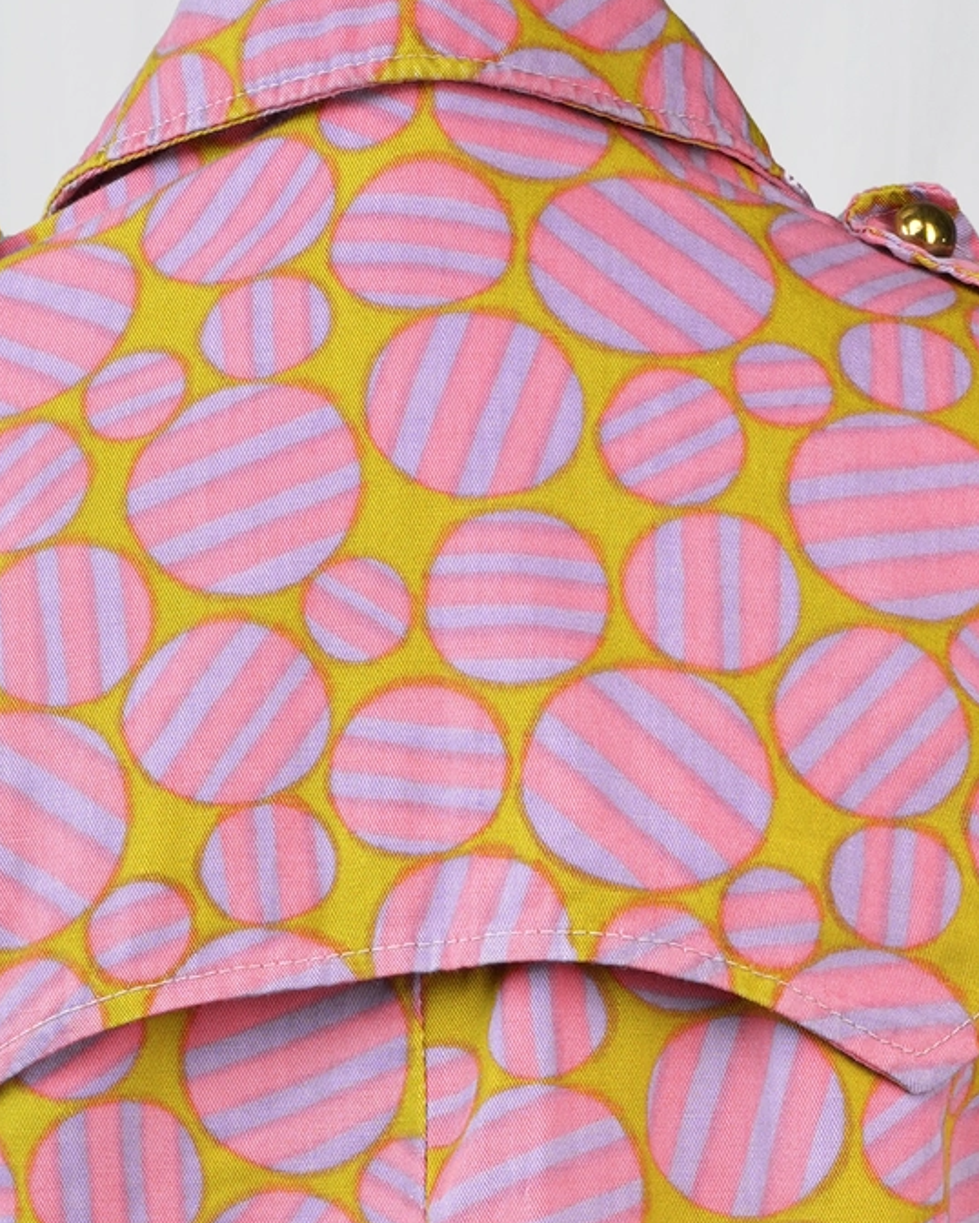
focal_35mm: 205
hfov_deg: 7.5
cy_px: 1401
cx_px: 506
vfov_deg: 9.3
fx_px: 7421
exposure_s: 1/30
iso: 250
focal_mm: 34
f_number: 8
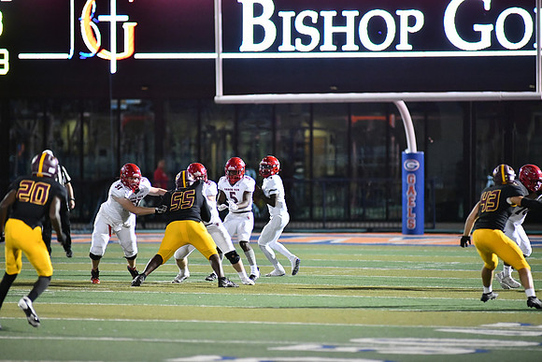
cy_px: 181
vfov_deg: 4.6
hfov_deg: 6.9
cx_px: 271
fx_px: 4518
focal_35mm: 300
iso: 7200
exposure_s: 1/1250
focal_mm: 300
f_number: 2.8
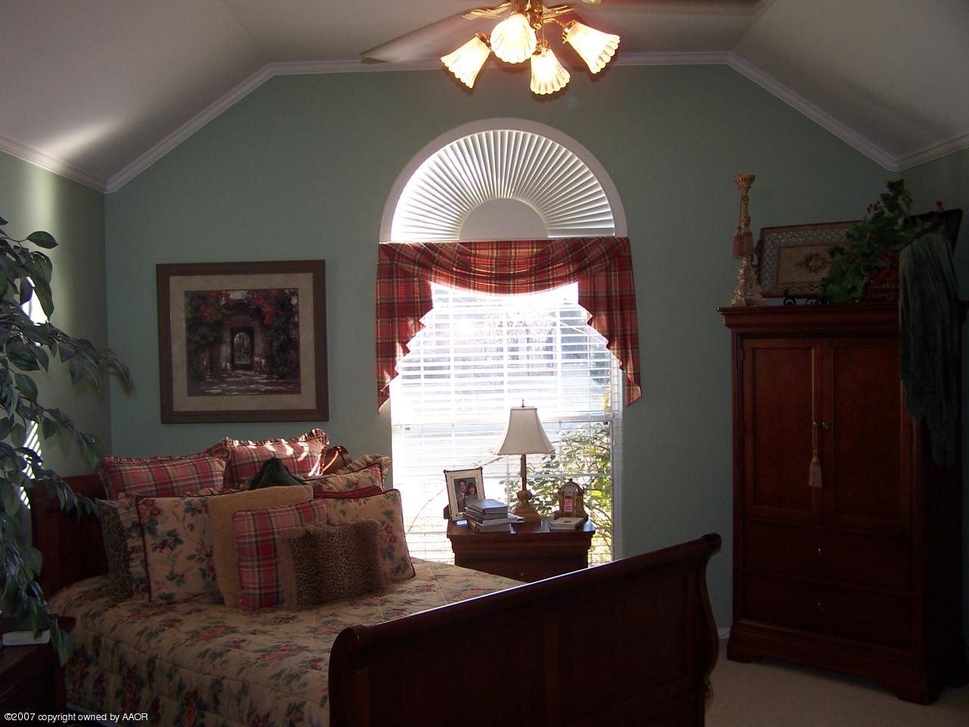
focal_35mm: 38
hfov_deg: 49.0
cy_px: 364
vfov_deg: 37.7
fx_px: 1064
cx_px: 484
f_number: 2.8
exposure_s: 1/45
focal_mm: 6.3
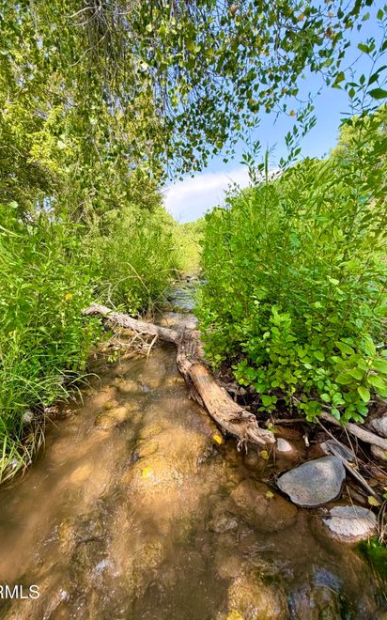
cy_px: 308
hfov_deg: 74.4
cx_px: 169
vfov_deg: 101.5
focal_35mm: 15
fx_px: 253
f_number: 2.2
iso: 64
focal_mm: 2.22
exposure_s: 1/502
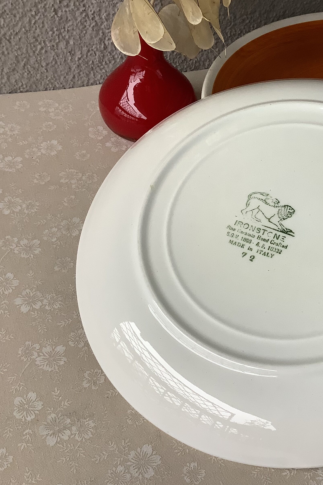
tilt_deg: -43.5
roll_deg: -3.9
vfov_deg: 44.5
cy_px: 245
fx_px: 592
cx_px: 284
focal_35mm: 44
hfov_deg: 29.4
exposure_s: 1/120
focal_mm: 3.3
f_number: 2.4
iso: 80
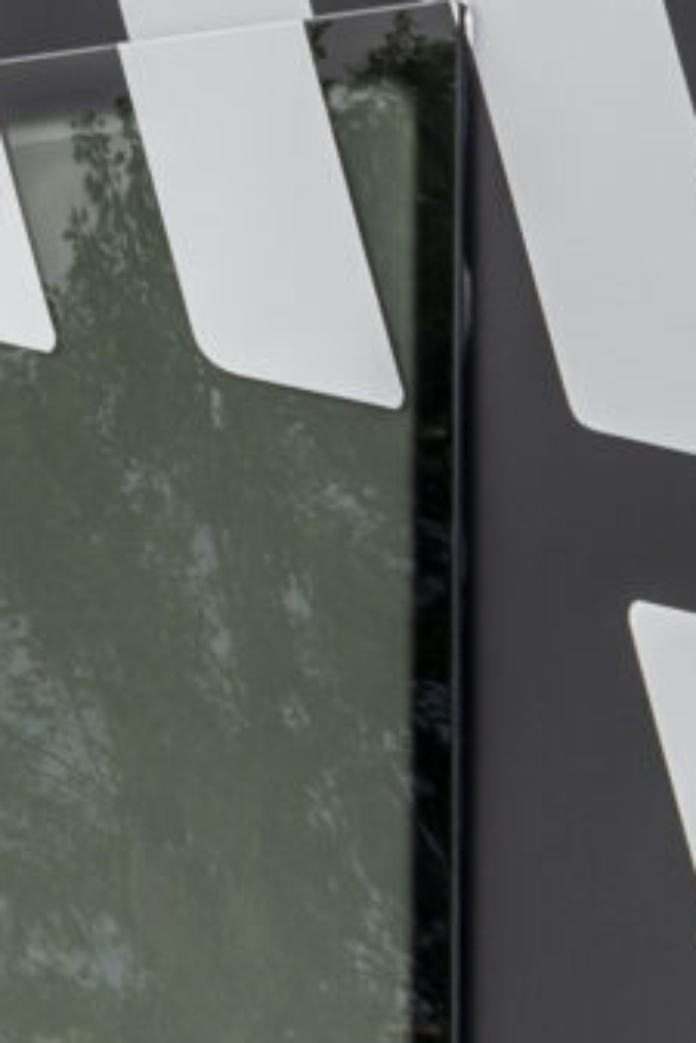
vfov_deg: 5.2
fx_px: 11442
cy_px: 1718
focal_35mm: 395
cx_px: 908
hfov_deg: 3.5
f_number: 9
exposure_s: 1/50
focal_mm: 52
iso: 140
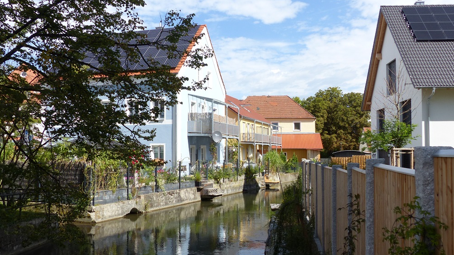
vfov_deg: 31.9
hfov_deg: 54.0
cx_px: 231
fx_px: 445
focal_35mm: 37
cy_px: 150
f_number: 4
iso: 100
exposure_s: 1/800
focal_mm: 5.9
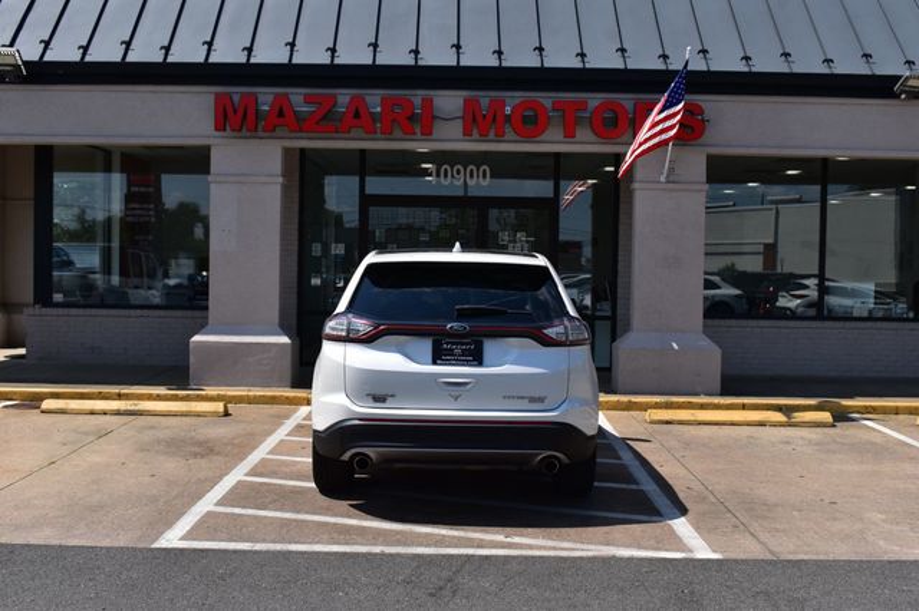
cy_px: 306
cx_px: 460
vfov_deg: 31.9
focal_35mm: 42
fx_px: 1072
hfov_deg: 46.4
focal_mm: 28
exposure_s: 1/500
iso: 200
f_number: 11
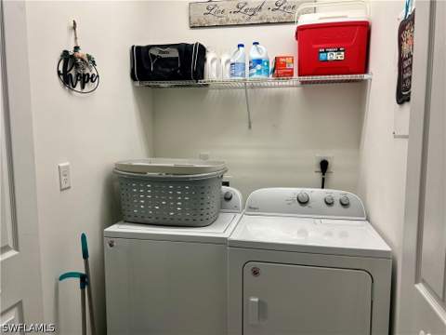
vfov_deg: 53.1
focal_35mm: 26
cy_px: 168
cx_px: 223
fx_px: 335
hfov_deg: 67.3
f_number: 1.5
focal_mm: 5.7
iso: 80
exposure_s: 1/120
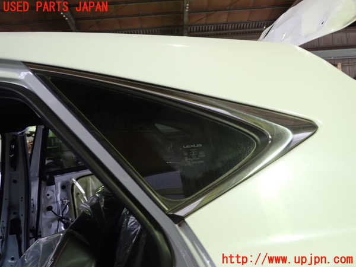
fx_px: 309
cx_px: 178
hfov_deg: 60.0
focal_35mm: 30
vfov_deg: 46.8
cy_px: 134
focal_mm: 5.4
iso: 200
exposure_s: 1/30
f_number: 2.3
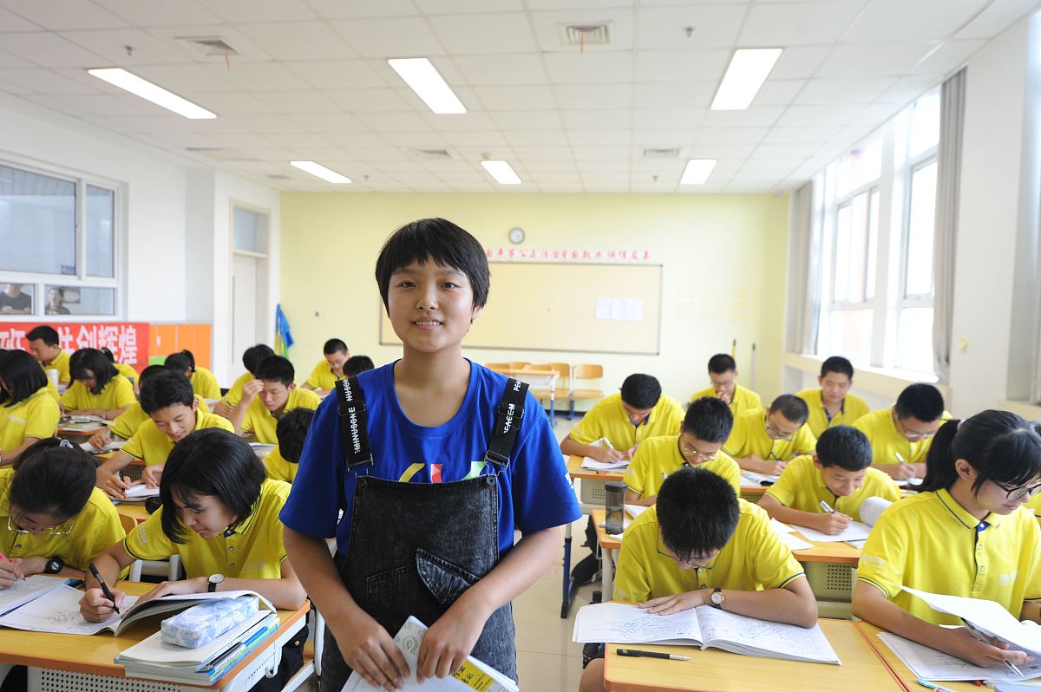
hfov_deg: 73.8
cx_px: 520
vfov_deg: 53.1
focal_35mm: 24
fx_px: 693
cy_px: 346
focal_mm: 24
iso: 640
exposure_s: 1/100
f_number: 4
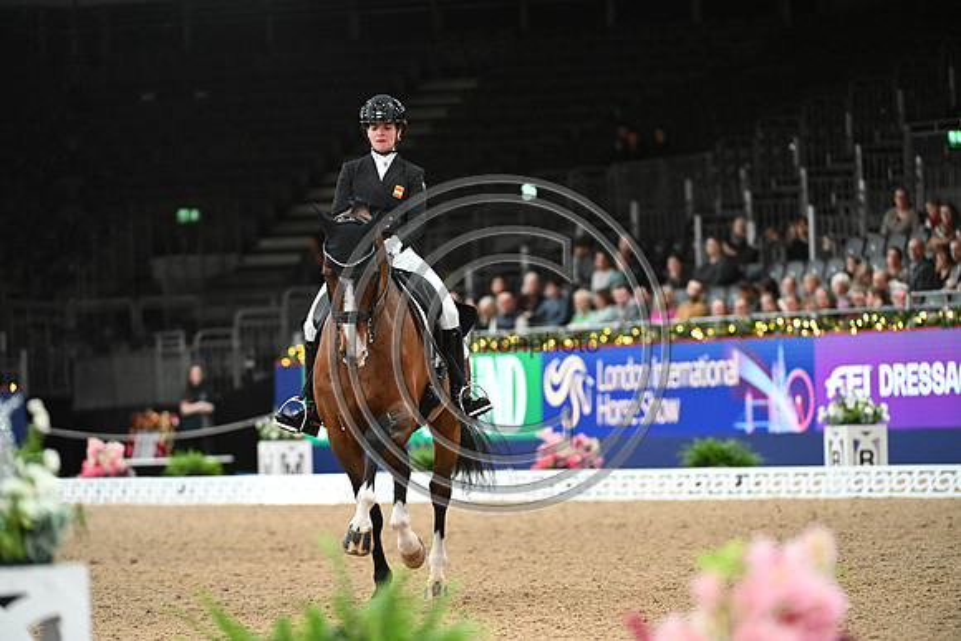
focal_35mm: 240
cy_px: 320
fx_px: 6408
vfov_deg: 5.7
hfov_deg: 8.6
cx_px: 480
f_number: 4
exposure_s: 1/640
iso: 6400
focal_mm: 240
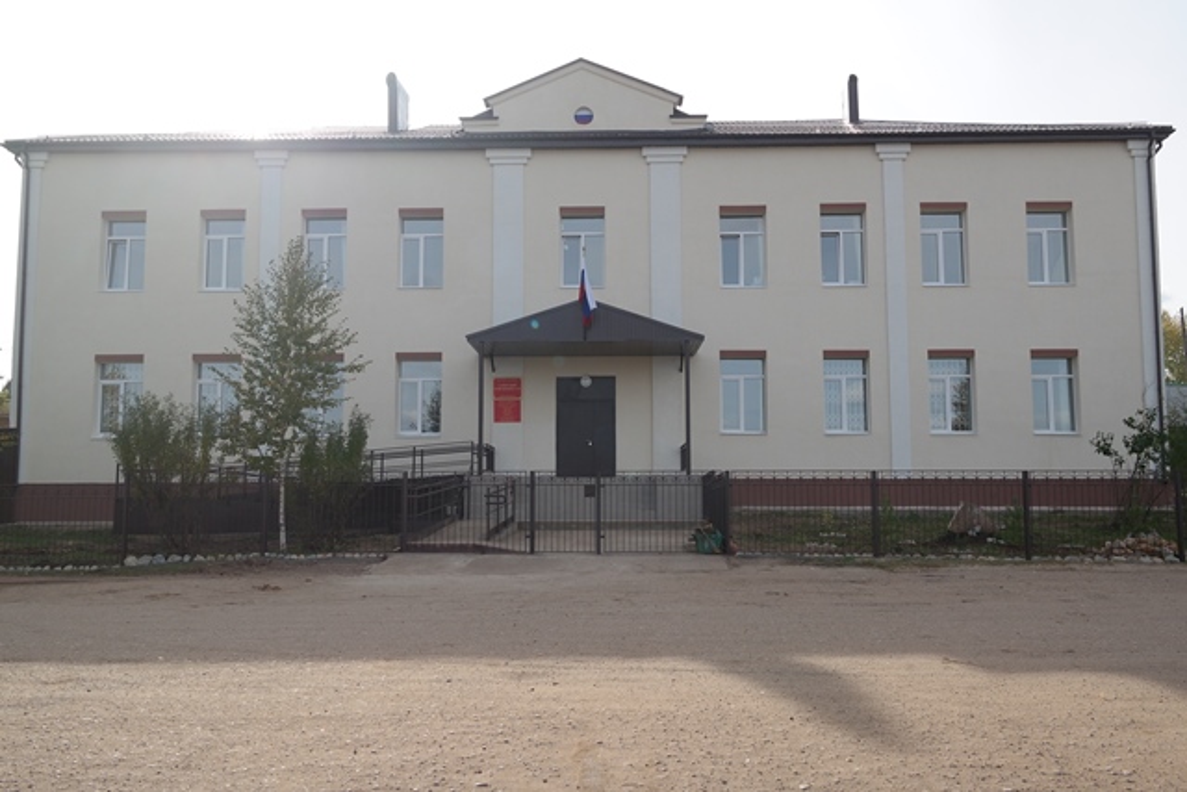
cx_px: 594
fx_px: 989
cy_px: 396
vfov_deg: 43.6
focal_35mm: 30
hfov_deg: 61.9
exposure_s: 1/320
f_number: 6.3
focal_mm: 20
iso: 100
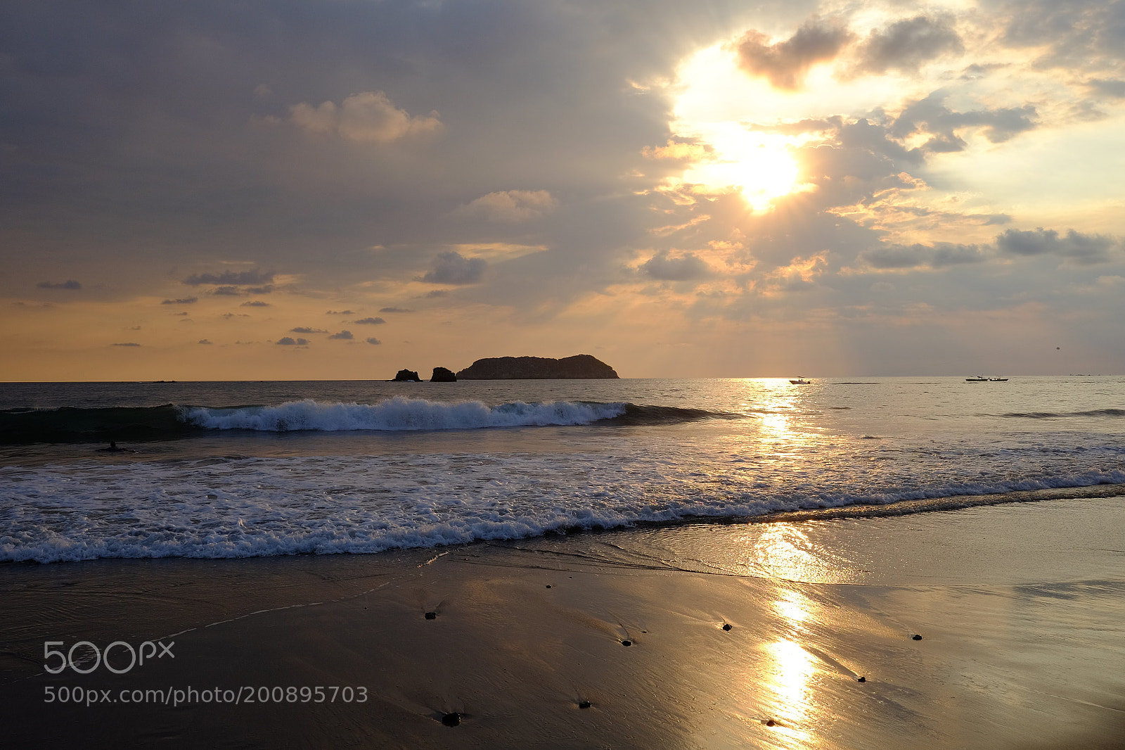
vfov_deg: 37.8
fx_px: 1093
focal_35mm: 35
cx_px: 562
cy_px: 375
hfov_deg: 54.4
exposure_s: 1/480
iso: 200
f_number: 8
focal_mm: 23
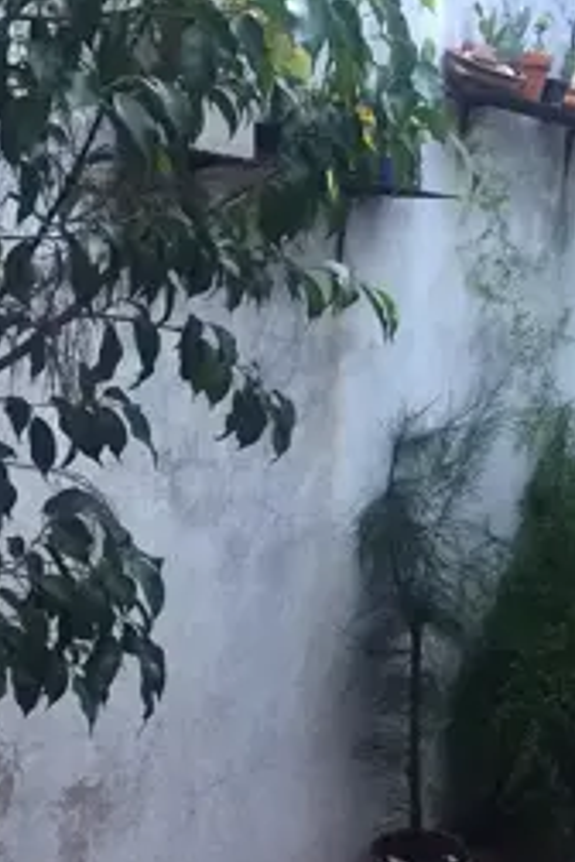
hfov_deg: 26.4
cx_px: 373
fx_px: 1222
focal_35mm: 51
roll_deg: -2.9
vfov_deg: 37.8
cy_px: 655
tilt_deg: -16.9
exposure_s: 1/33
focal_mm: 4.15
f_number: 2.2
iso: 50
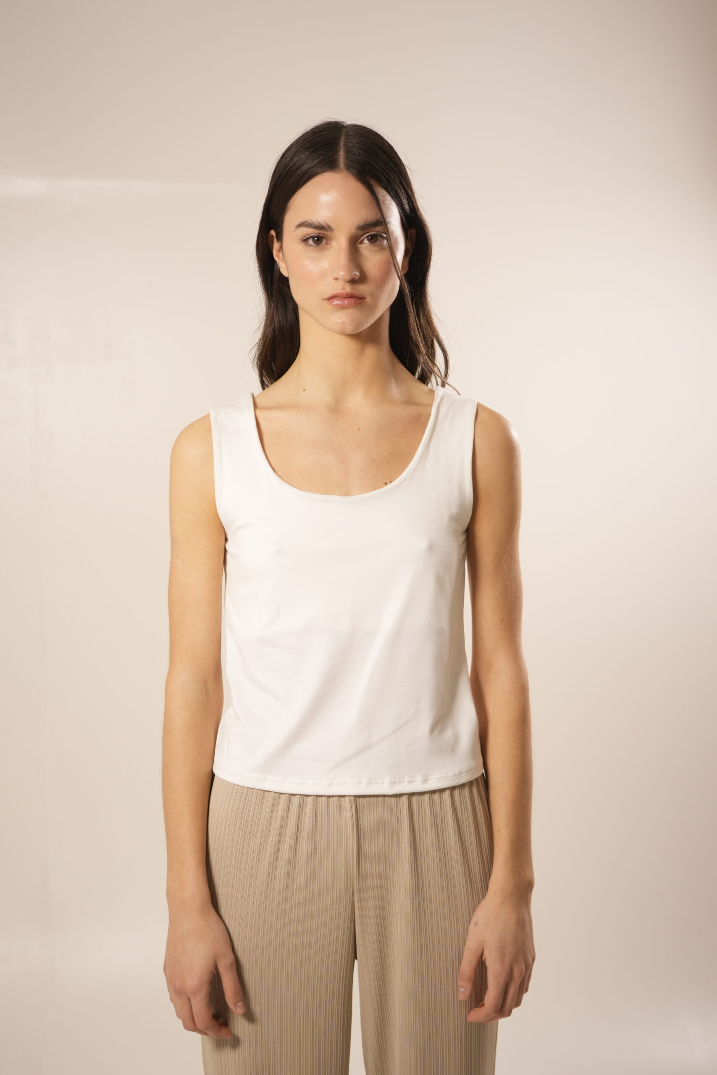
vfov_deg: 39.6
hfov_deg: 27.0
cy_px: 538
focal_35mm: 50
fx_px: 1493
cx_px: 358
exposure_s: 1/60
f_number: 3.2
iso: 400
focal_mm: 50
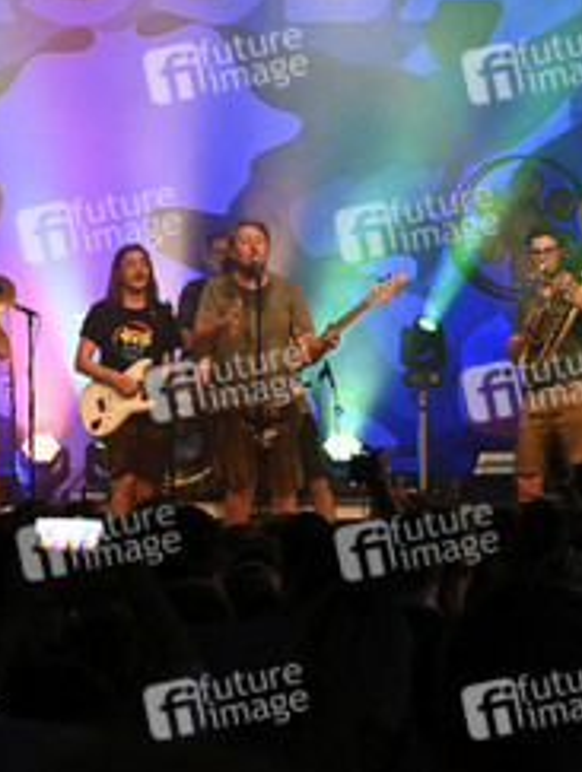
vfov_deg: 11.1
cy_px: 305
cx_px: 142
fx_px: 3980
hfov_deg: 8.4
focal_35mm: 178
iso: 8000
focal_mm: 100
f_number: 6.3
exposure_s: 1/60
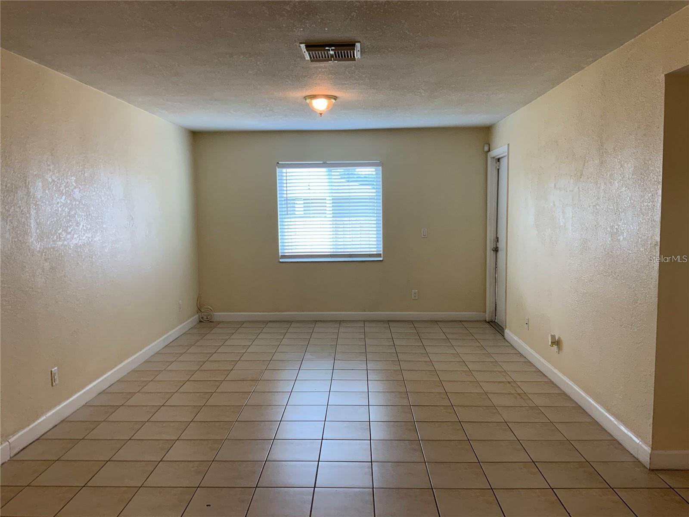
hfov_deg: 61.7
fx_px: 577
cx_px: 344
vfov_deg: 48.2
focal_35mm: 29
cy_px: 258
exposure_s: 1/60
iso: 80
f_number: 1.8
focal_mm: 3
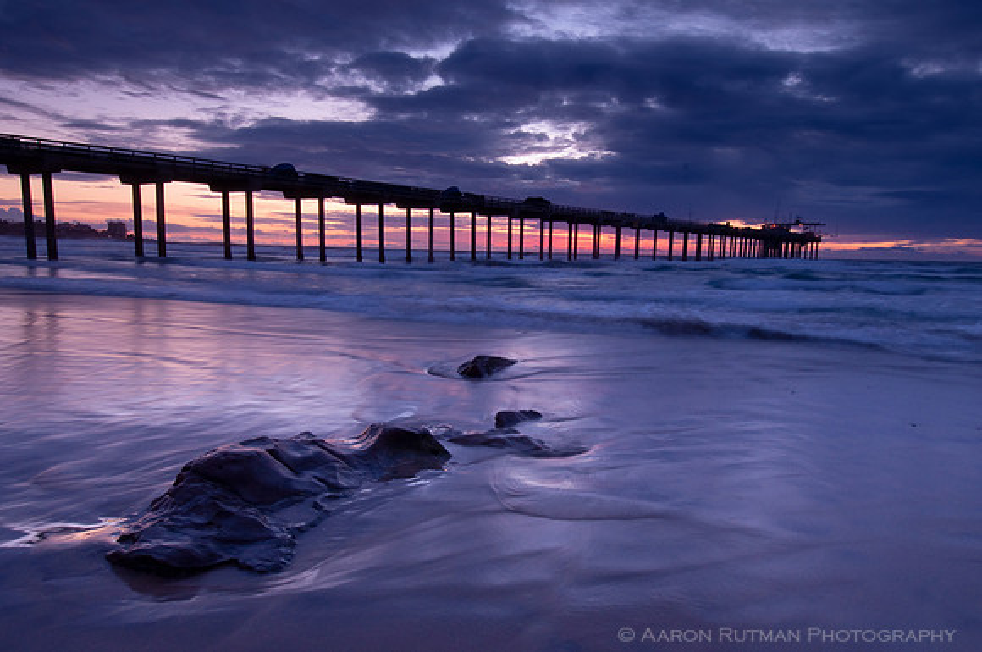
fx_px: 613
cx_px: 491
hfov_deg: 77.4
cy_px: 326
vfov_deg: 56.0
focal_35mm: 22
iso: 200
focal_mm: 15
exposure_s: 1
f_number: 20
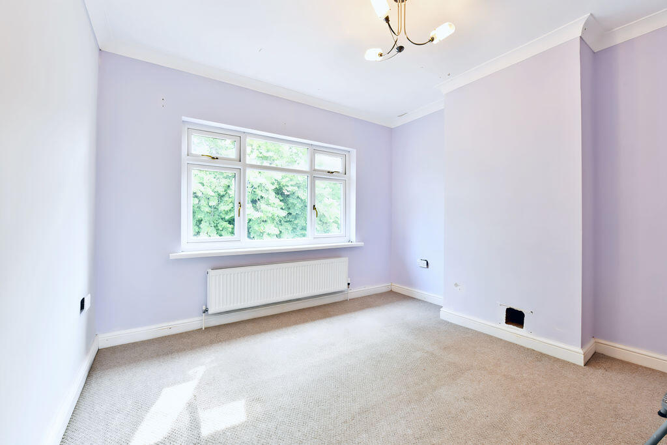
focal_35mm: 14
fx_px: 259
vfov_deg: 81.2
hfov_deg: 104.2
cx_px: 334
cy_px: 222
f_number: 10
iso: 250
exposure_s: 1/15
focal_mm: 14
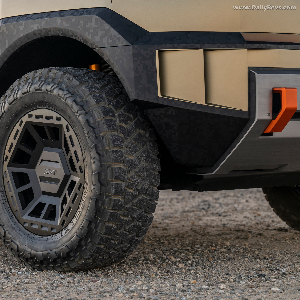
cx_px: 74
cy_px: 150
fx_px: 1030
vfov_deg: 16.6
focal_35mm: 105
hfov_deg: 16.5
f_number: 4.5
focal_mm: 82
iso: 200
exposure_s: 1/50
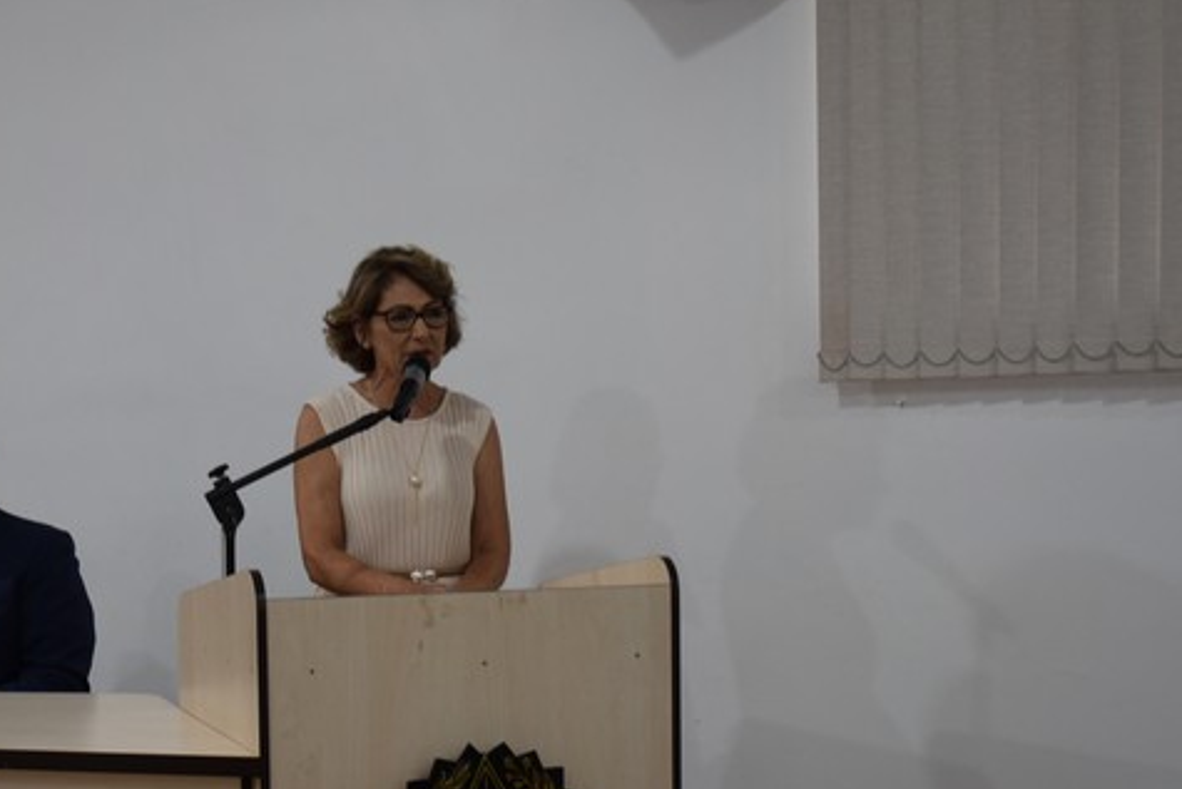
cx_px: 421
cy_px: 565
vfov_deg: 21.2
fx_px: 2095
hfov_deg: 31.3
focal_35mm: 64
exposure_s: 1/60
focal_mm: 27
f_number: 4
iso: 400
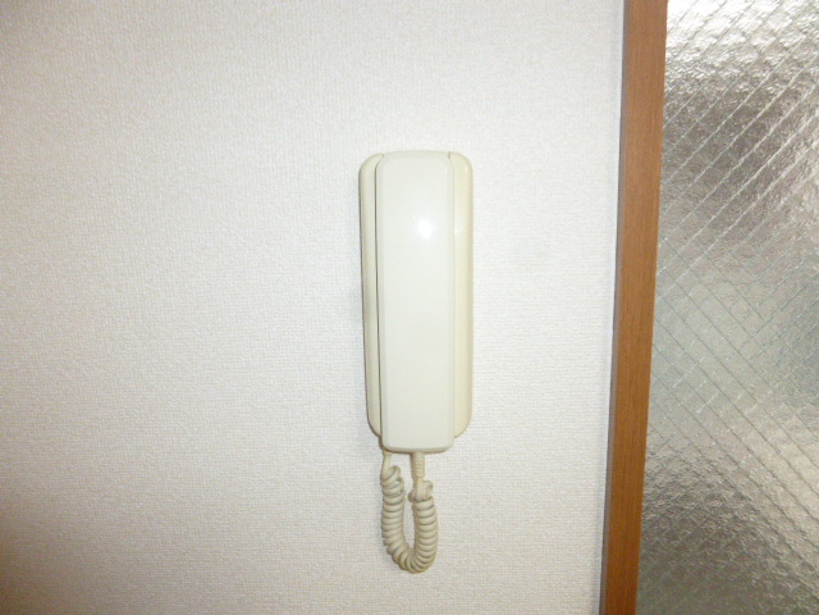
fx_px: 591
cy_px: 308
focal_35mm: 25
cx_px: 410
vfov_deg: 54.9
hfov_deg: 69.4
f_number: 3.1
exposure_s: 1/60
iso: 500
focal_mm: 4.5
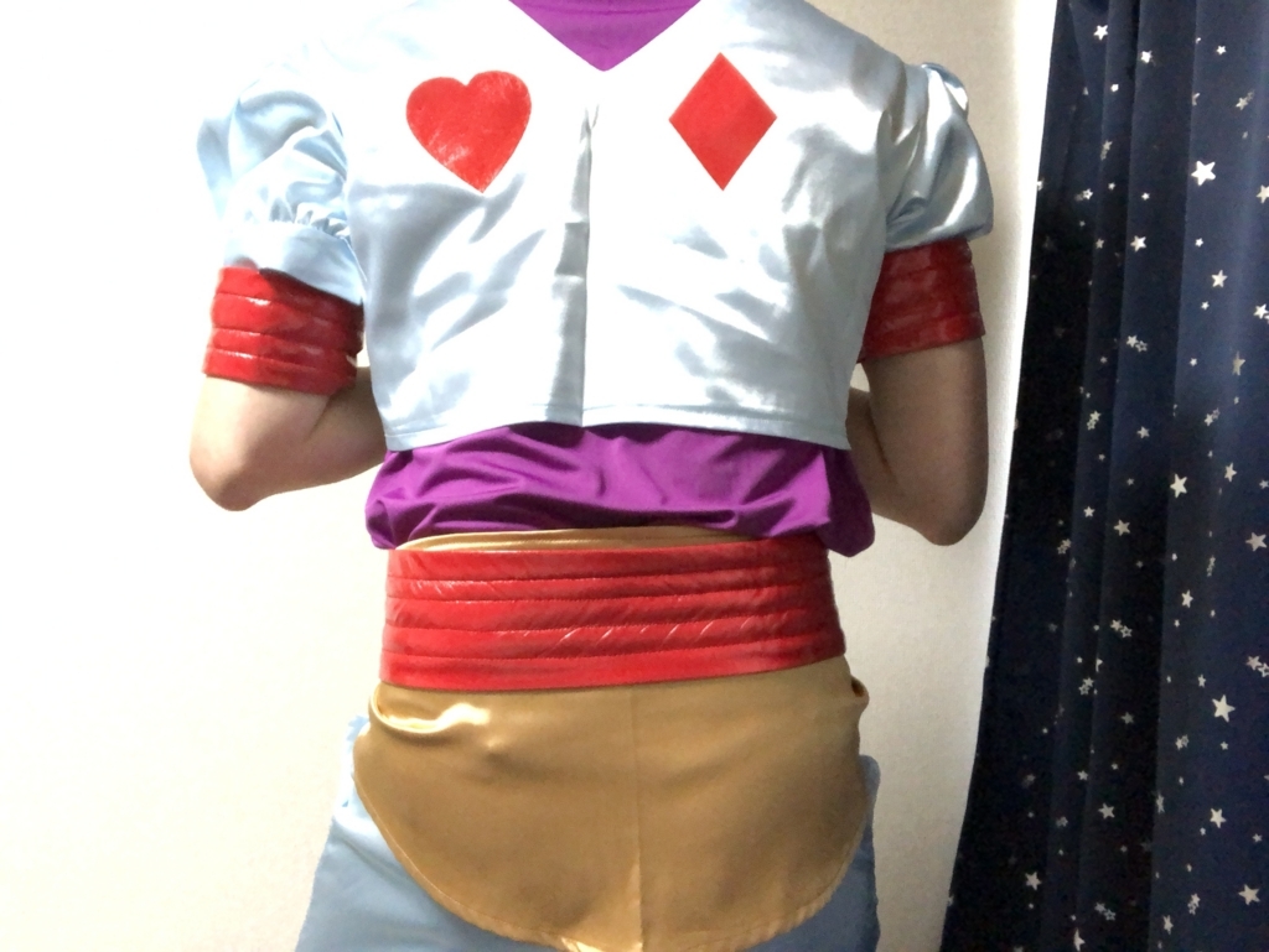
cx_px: 634
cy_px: 476
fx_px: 1174
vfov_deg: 44.2
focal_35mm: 32
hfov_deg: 56.8
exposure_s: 1/15
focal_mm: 2.87
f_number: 2.2
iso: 500
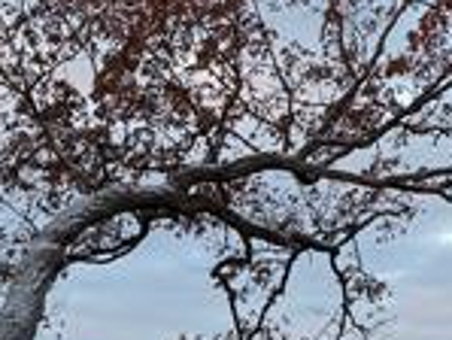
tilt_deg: +1.2
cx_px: 567
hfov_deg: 11.7
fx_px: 2156
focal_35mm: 165
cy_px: 477
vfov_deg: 8.8
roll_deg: +1.8
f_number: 1.78
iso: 80
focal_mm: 6.76
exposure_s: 1/407
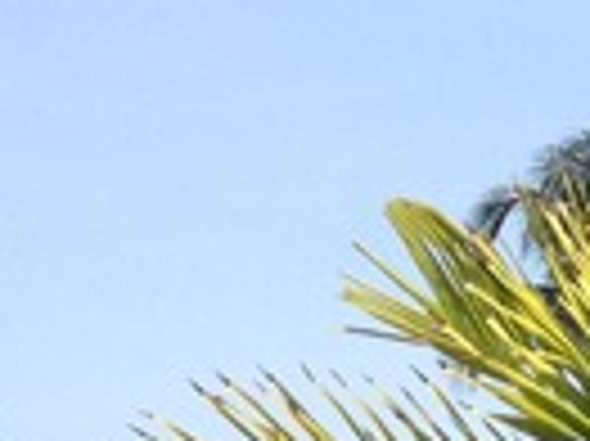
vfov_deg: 6.6
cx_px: 1495
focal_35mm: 214
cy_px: 1026
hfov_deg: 8.4
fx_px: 3644
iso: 50
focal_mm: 4.28
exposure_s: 1/1905
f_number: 2.4
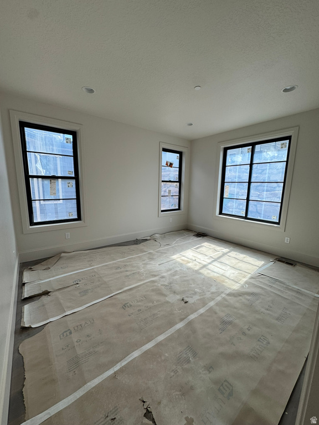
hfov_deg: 85.7
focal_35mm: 14
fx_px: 172
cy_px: 212
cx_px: 160
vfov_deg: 102.1
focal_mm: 2.22
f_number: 2.2
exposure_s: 1/204
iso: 40
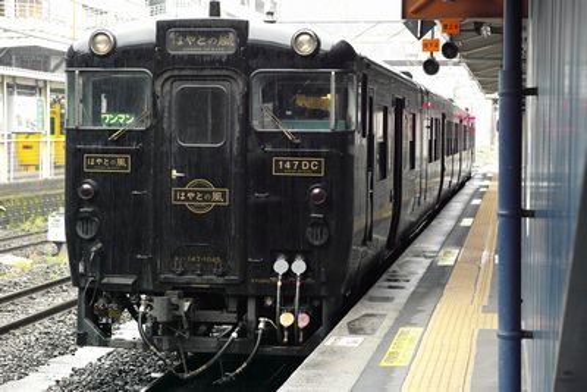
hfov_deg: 27.0
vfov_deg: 18.2
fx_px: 1223
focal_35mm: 75
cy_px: 196
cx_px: 294
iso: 400
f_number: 5
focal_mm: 50
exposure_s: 1/100
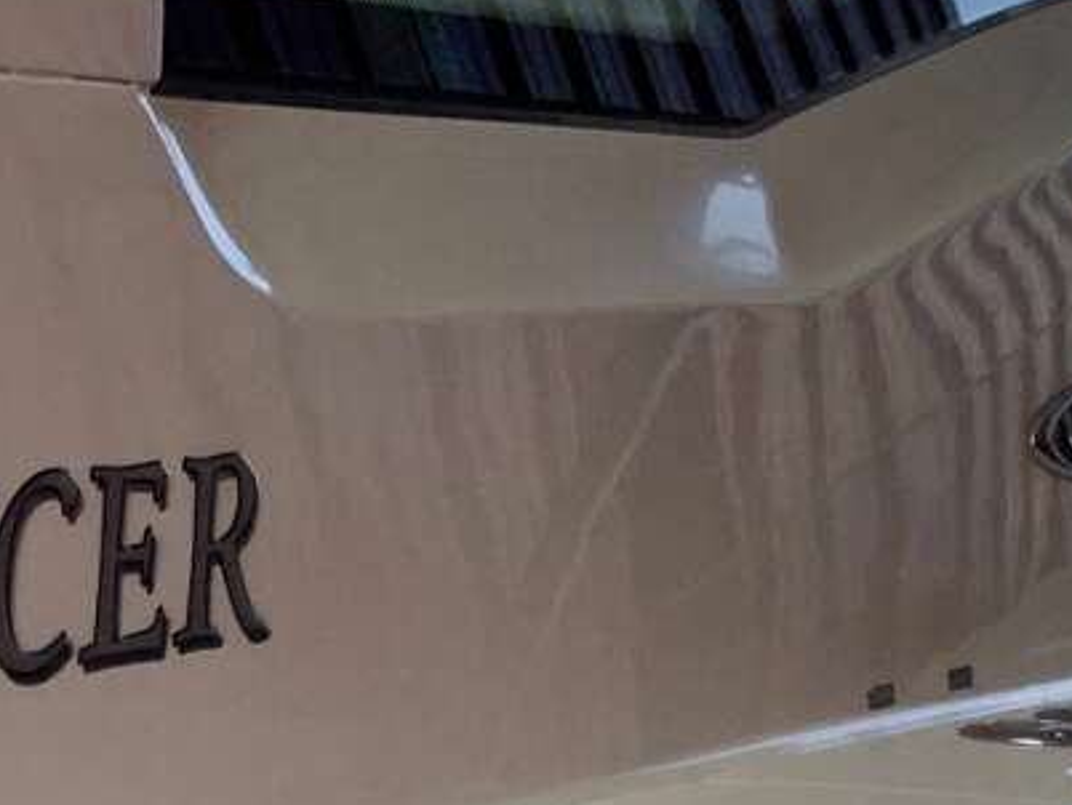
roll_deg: +0.2
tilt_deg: +1.8
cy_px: 83
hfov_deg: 17.7
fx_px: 3440
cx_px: 336
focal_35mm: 111
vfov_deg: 13.2
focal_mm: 3.3
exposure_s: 1/231
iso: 25
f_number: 2.4
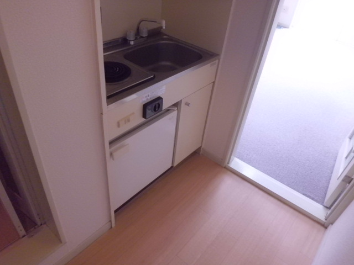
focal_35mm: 26
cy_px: 132
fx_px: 266
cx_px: 177
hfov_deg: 67.3
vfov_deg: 53.1
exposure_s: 1/80
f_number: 2.8
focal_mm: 4.7
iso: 400
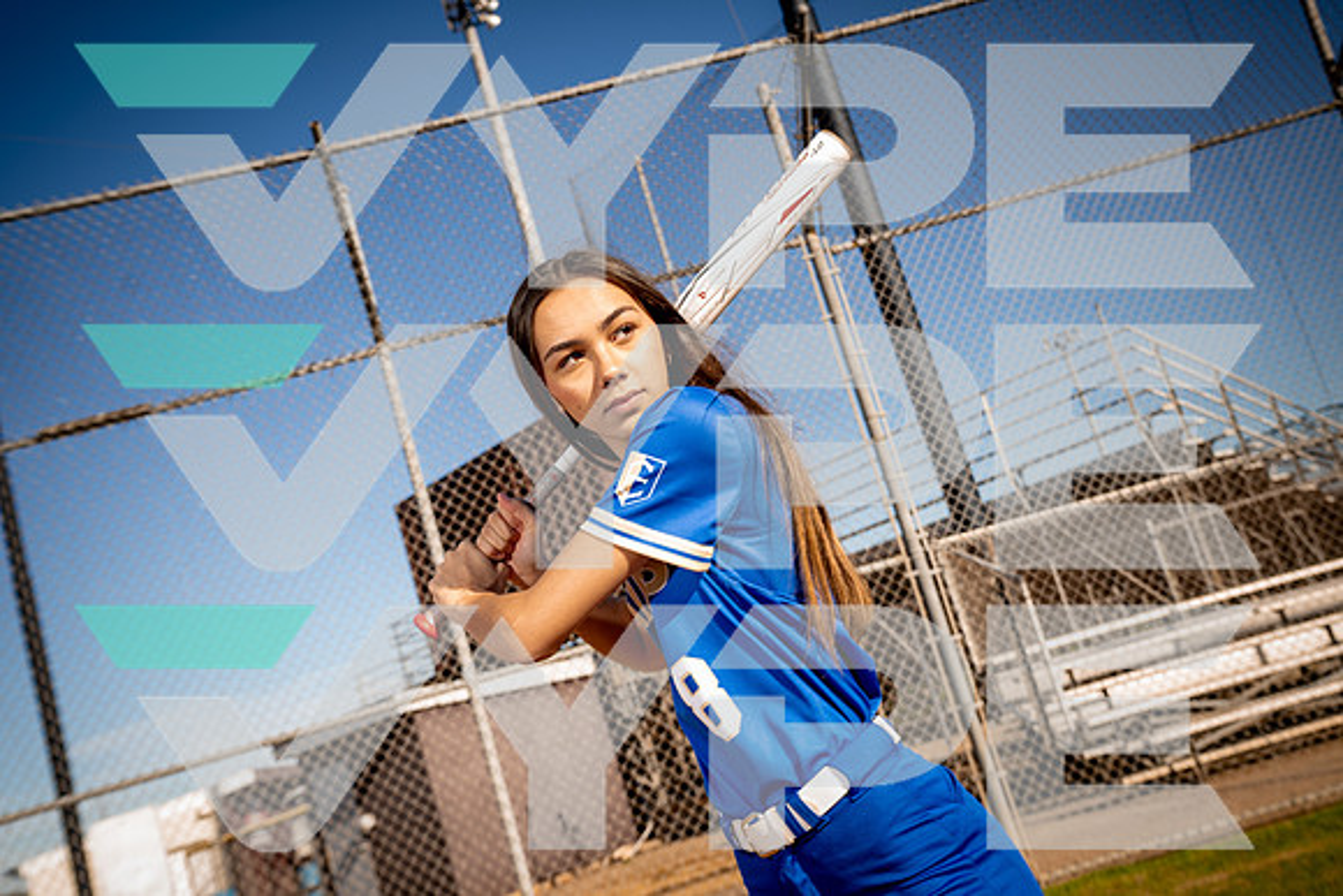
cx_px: 672
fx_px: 1455
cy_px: 448
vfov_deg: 34.2
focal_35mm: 39
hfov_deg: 49.5
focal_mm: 39
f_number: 5.6
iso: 100
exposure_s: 1/250
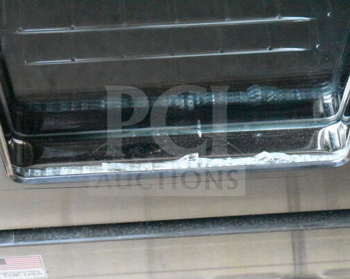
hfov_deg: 21.5
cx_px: 167
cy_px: 141
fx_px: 921
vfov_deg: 17.3
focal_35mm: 89
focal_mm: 52
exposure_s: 1/4000
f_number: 5.6
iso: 25600
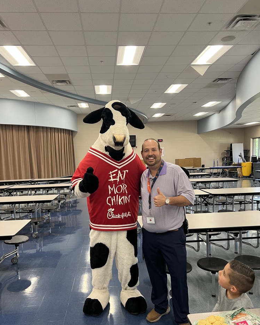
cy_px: 178
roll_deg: +2.0
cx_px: 128
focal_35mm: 28
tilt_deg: -6.1
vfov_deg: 62.1
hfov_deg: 51.5
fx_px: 269
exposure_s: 1/60
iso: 80
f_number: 1.5
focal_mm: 5.7
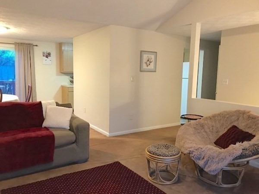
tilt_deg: -6.1
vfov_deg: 49.7
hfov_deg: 63.4
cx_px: 130
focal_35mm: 28
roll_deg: -2.6
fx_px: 209
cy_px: 97
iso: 100
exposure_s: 1/15
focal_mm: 3.99
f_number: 1.8
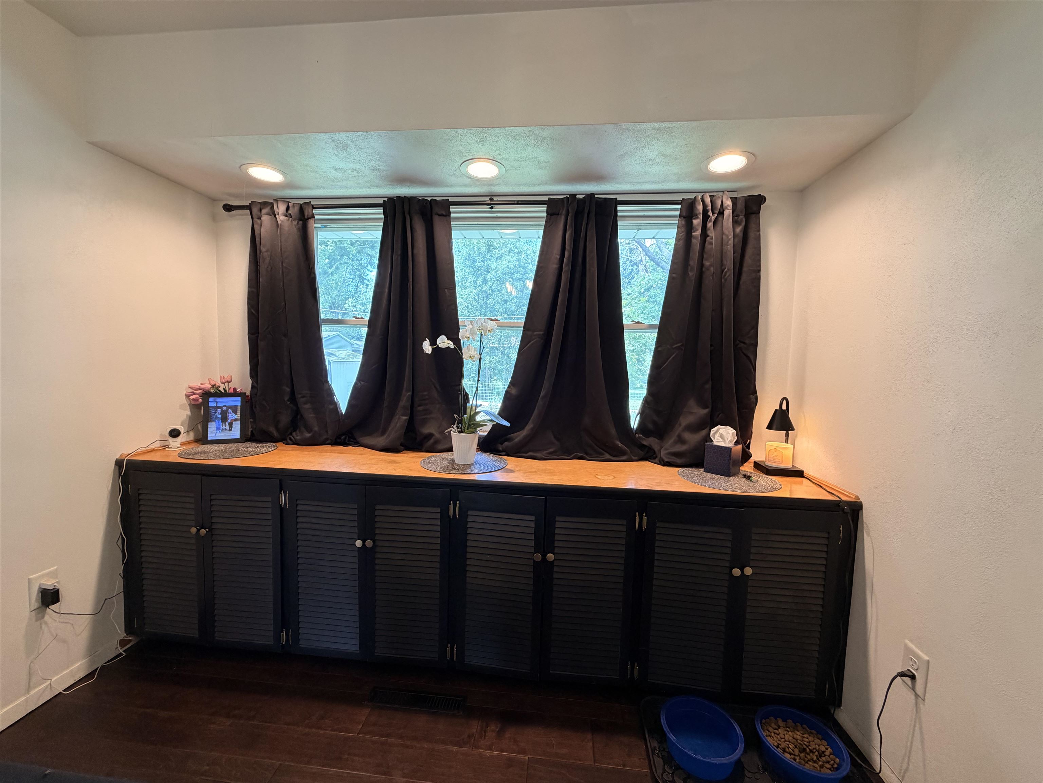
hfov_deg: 102.1
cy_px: 392
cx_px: 522
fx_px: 422
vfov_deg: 85.7
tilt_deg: -4.4
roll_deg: -1.9
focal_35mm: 14
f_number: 2.2
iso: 250
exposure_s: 1/120
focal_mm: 2.22
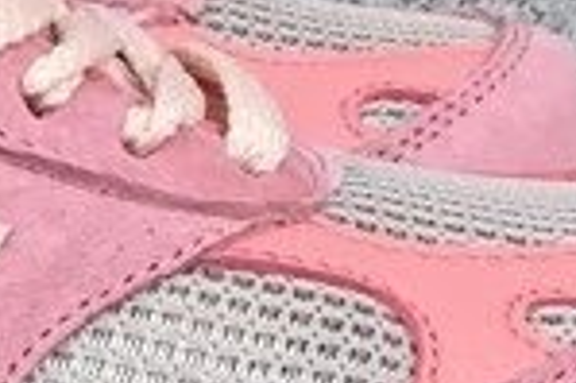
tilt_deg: -20.1
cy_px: 648
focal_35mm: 195
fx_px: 3117
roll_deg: +0.3
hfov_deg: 10.2
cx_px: -313
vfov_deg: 6.9
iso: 25
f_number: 2.4
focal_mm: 3.3
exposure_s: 1/354
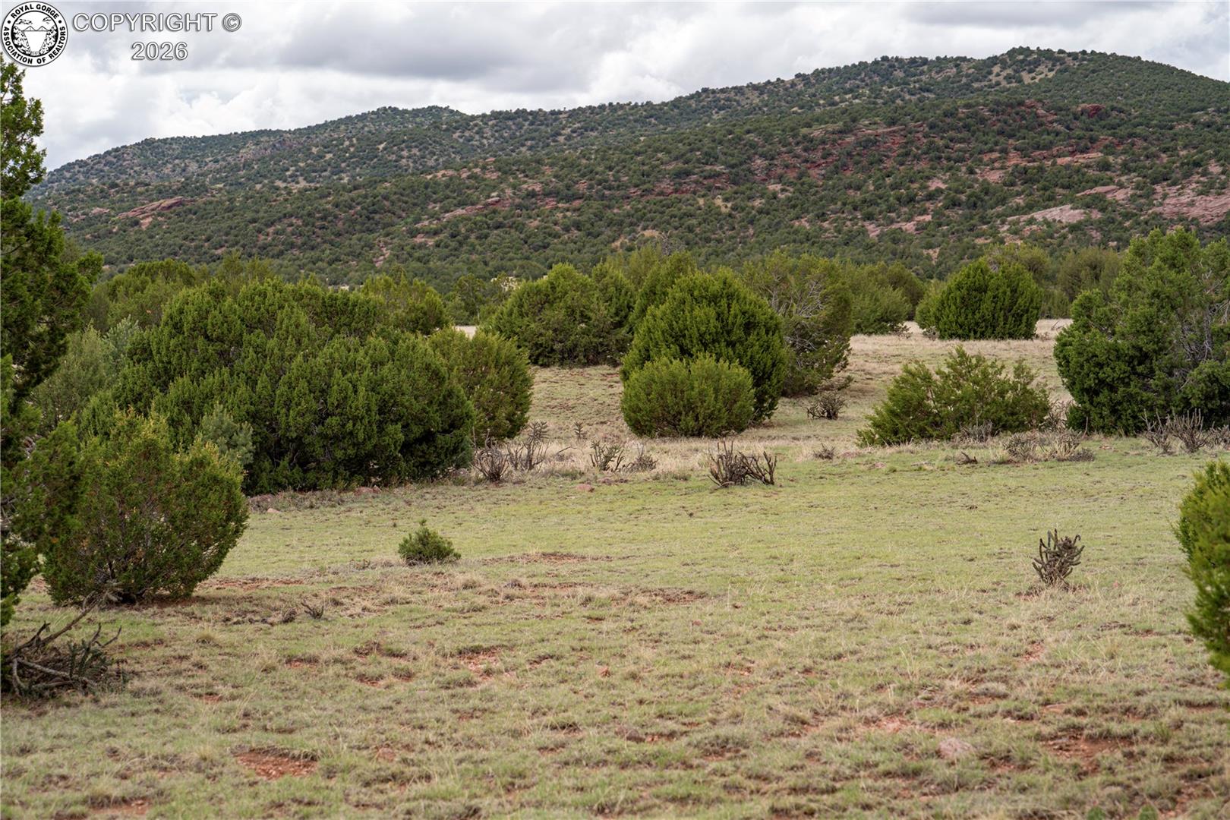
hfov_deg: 28.8
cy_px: 410
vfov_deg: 19.5
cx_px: 615
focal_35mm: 70
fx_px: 2391
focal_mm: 70
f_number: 5
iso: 200
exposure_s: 1/400
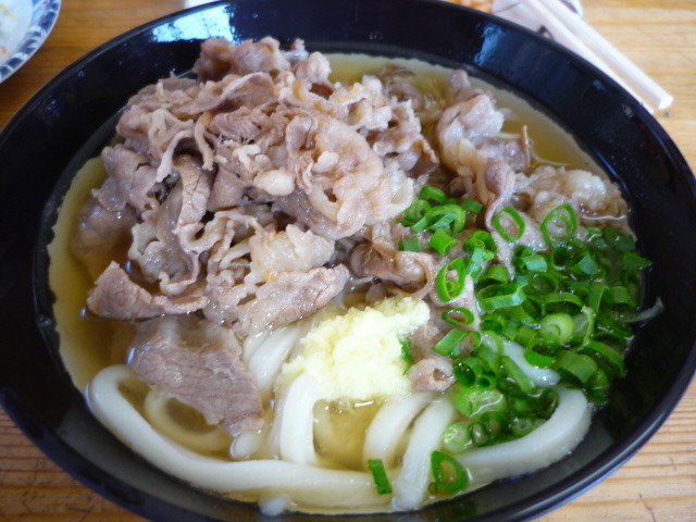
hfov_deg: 55.4
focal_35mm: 33
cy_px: 261
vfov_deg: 42.9
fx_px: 664
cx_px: 348
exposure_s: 1/30
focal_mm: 5.5
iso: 125
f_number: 2.8
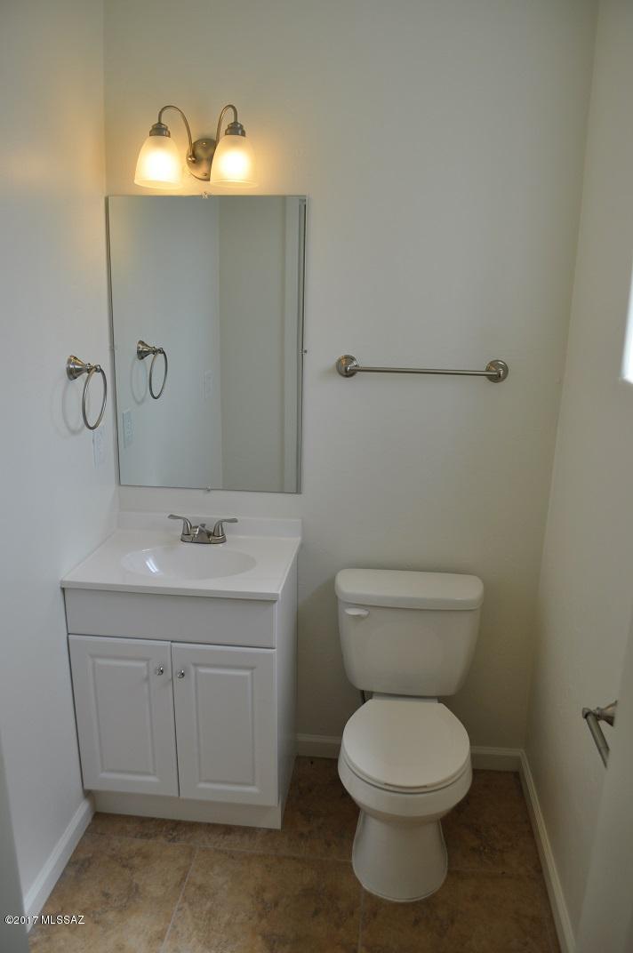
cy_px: 476
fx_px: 714
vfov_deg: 67.4
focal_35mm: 27
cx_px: 316
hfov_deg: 47.8
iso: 220
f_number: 5.6
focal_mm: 18
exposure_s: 1/125
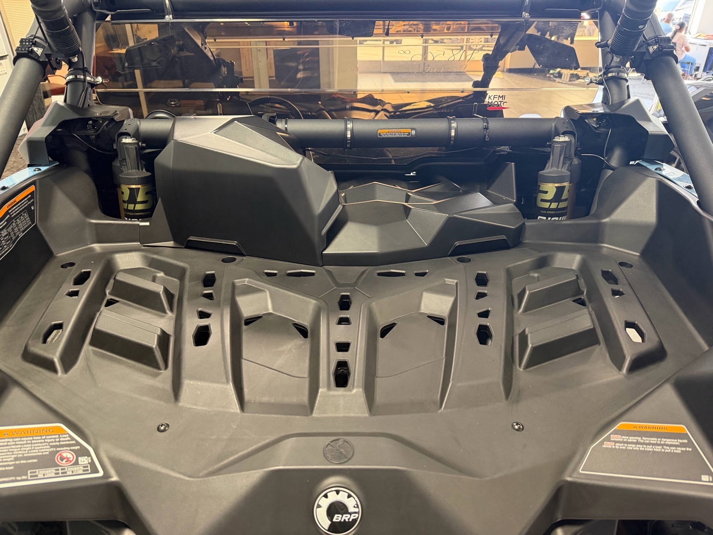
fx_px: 494
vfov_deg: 56.8
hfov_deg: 71.6
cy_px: 268
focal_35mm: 24
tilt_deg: -28.3
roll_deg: +0.4
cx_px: 356
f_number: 1.78
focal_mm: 6.76
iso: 500
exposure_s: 1/60
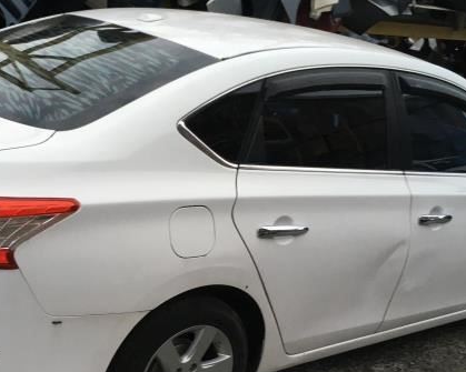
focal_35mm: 54
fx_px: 745
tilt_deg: -12.4
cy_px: 253
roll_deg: -9.5
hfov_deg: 34.6
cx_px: 188
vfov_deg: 27.9
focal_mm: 4.15
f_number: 2.2
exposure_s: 1/30
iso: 50
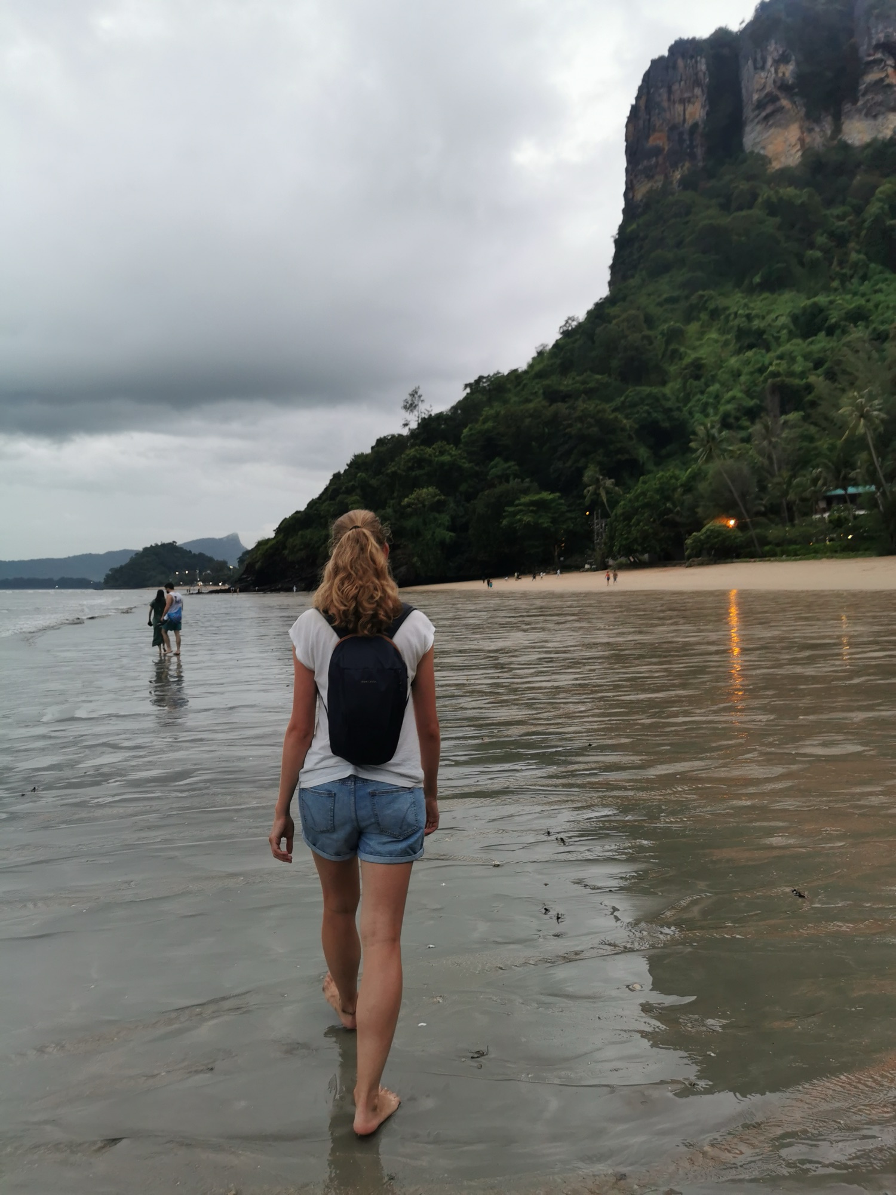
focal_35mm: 27
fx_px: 932
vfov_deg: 65.3
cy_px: 598
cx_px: 448
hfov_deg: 51.4
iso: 64
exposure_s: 1/100
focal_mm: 5.56
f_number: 1.6
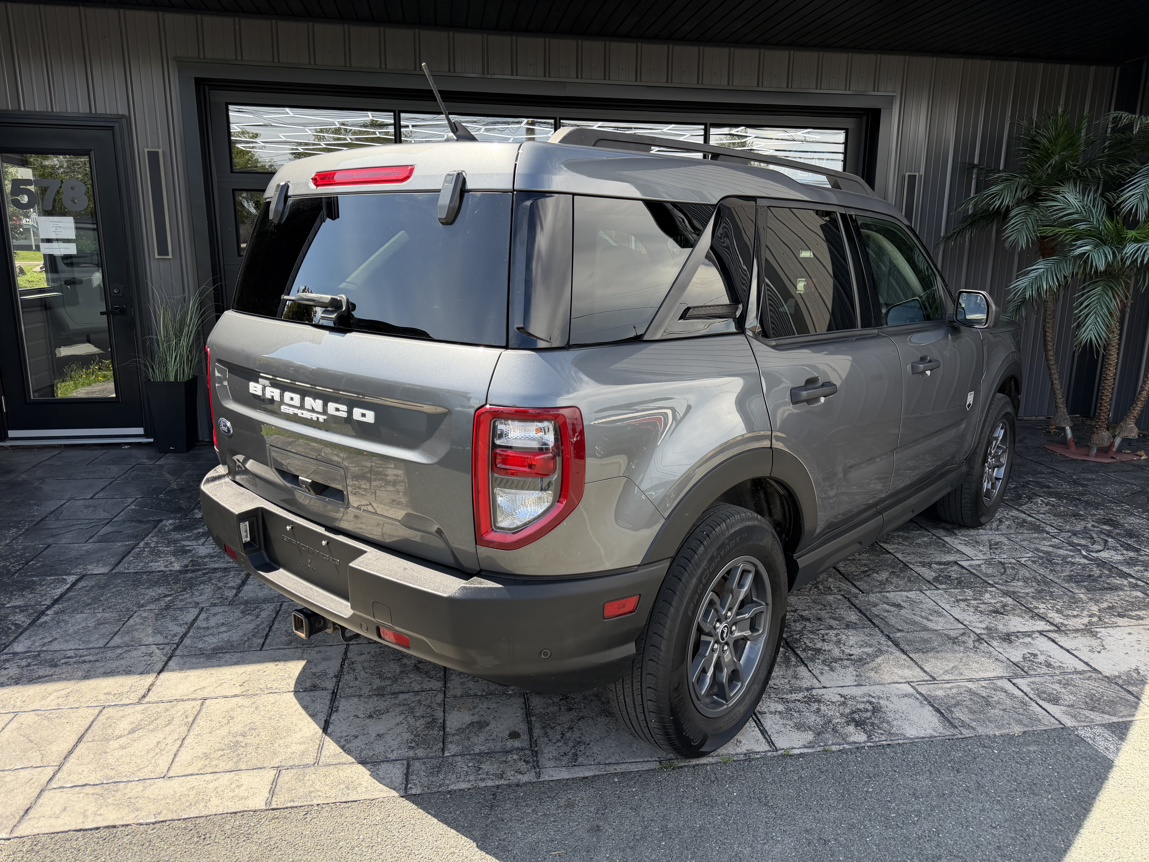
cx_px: 574
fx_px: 797
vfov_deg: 56.8
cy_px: 431
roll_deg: +0.0
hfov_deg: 71.6
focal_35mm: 24
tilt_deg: -10.6
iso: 100
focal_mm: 6.76
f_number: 1.78
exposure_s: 1/1174
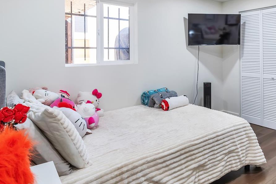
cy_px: 55
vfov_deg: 46.8
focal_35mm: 27
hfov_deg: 62.8
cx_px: 213
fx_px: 207
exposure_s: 1/3
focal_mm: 10
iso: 100
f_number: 9
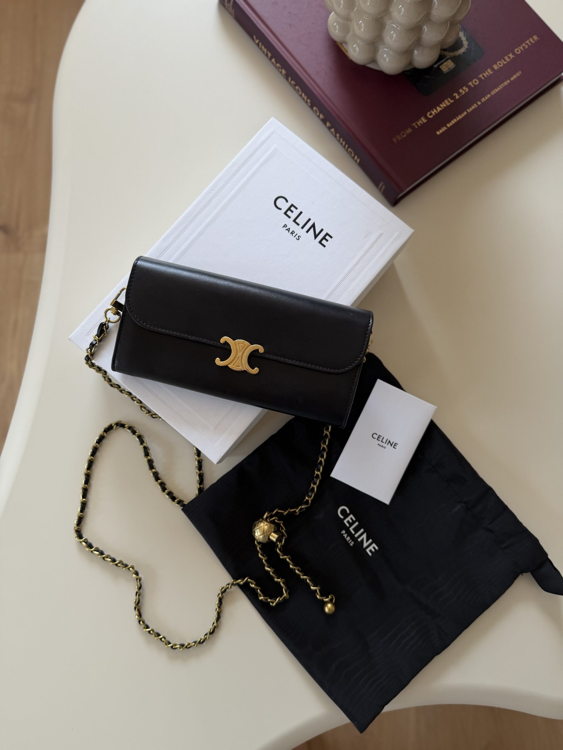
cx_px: 282
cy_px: 375
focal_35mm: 24
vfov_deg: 71.6
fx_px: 520
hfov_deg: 56.8
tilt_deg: -82.0
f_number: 1.78
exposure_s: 1/270
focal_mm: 6.76
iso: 64
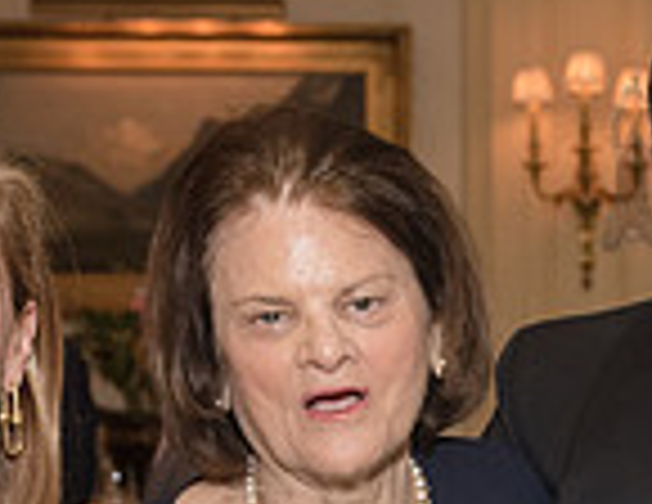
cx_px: 626
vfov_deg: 11.6
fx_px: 2418
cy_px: 650
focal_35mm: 127
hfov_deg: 15.1
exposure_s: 1/250
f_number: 4
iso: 1000
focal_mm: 24
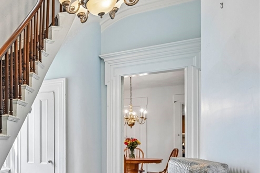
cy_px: 142
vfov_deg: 38.3
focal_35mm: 33
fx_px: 238
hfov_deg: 46.4
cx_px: -8
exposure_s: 1/25
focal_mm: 16
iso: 400
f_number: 8
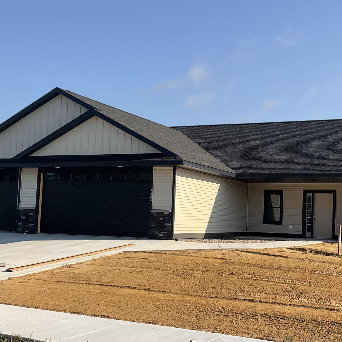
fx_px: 537
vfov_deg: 35.3
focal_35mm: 48
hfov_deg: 34.9
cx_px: 240
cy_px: 189
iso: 25
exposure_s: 1/1786
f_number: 1.8
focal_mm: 3
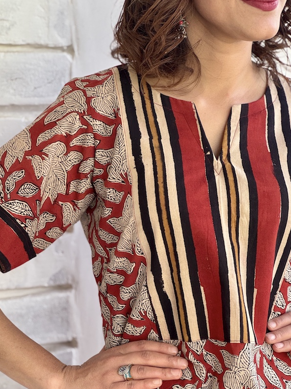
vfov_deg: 20.2
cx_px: 144
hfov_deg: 15.2
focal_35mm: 97
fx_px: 1088
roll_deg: -1.1
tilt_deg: -7.8
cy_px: 234
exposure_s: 1/99
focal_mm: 9
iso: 64
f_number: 2.8
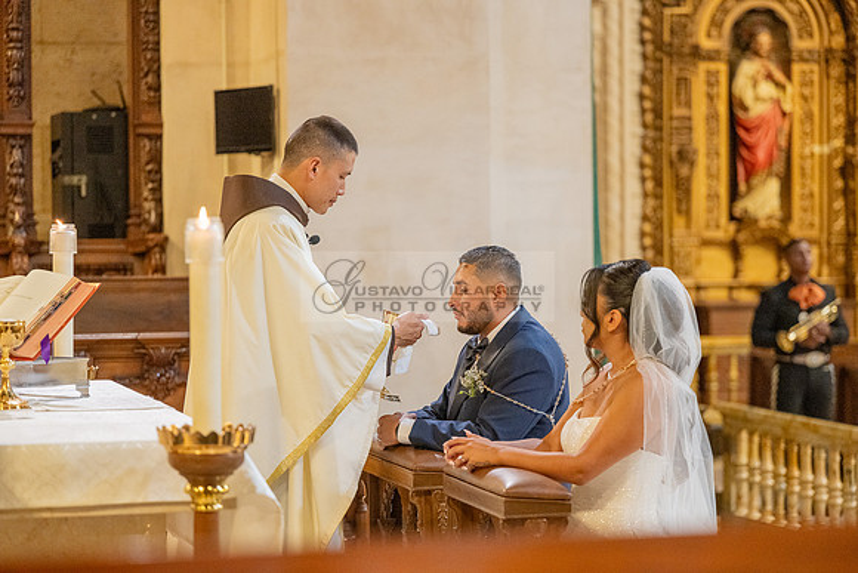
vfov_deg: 13.4
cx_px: 429
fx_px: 2431
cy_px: 286
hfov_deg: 20.0
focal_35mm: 102
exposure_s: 1/200
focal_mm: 102
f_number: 2.8
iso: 2000
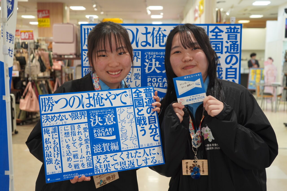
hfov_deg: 50.7
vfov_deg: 35.0
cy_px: 96
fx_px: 303
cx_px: 144
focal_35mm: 38
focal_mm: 38
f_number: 4
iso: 1000
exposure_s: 1/160
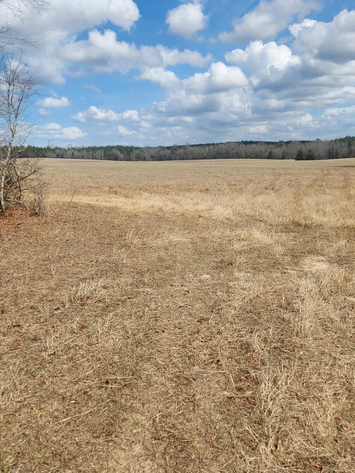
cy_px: 226
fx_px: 424
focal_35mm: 31
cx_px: 181
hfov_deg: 45.4
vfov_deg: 58.3
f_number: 1.8
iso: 20
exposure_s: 1/2060
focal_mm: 5.4
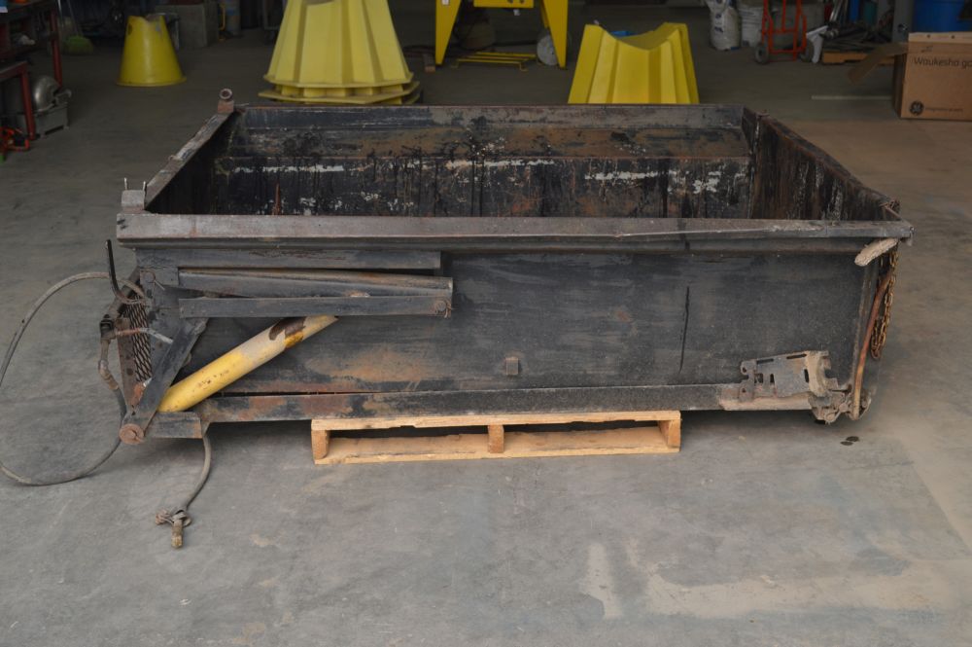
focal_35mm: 45
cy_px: 324
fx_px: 1214
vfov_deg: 29.8
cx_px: 486
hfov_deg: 43.6
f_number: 5.6
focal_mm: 30
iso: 320
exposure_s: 1/125
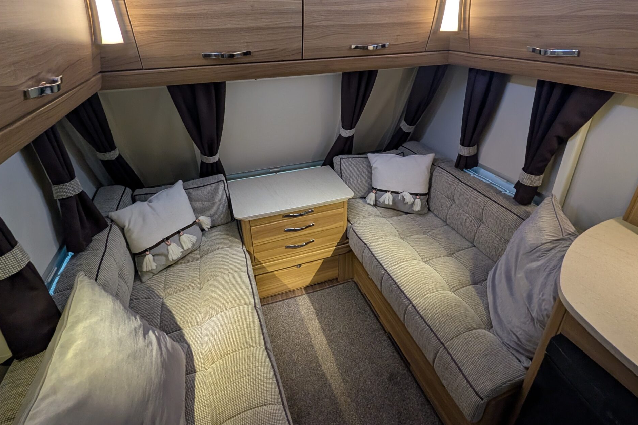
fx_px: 301
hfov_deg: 93.3
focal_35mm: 17
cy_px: 175
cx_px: 316
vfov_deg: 69.9
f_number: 1.7
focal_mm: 2.02
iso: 64
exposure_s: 1/29.7
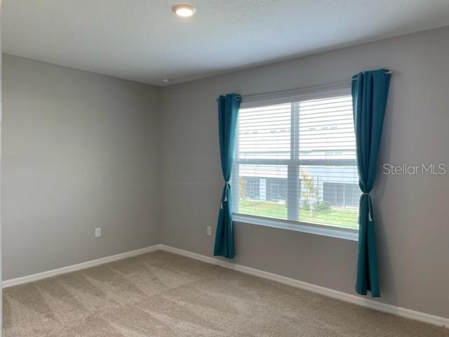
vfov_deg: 53.1
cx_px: 224
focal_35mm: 26
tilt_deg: -1.4
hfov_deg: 67.3
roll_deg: -0.8
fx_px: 337
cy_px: 168
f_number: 1.6
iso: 40
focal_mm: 4.2
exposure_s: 1/120
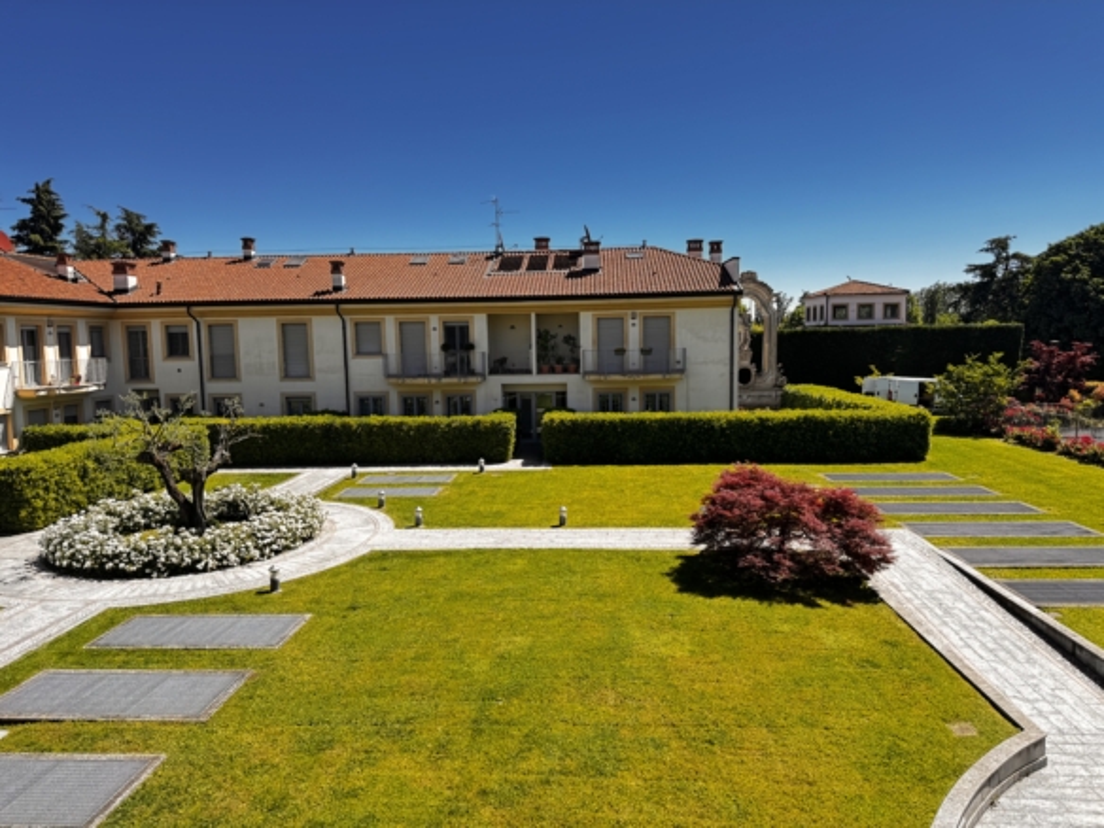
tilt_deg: -5.0
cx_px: 552
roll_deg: +1.0
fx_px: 765
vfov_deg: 56.8
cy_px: 414
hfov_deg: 71.6
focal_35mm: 24
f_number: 1.78
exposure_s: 1/952
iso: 80
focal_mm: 6.76
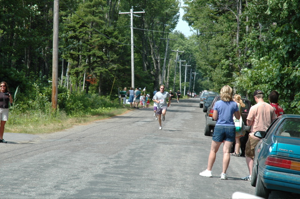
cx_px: 150
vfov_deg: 13.0
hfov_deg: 19.5
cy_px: 100
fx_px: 874
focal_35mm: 105
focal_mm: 70
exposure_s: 1/250
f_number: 8
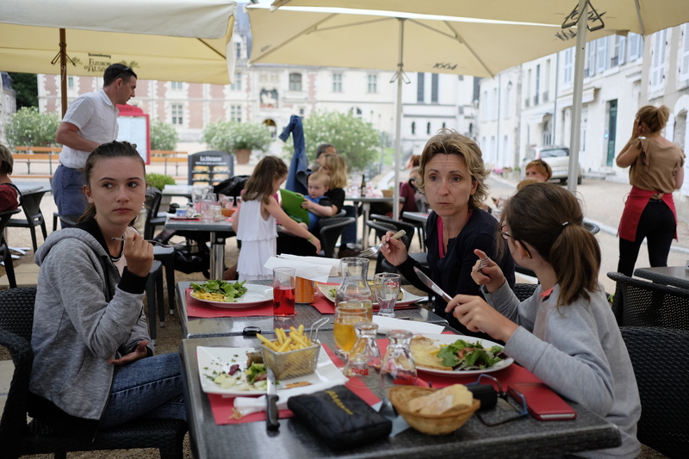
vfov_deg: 37.8
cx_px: 344
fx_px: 670
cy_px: 230
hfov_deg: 54.4
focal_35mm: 35
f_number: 2
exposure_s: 1/220
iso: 400
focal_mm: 23
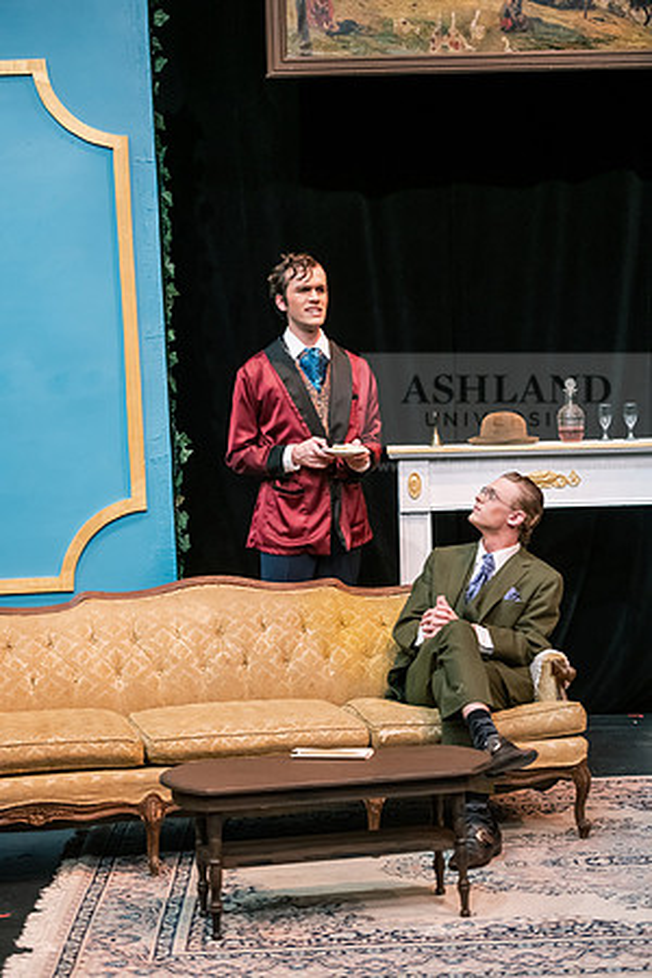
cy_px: 489
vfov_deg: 24.8
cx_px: 326
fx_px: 2227
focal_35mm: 82
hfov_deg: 16.7
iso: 3200
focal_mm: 82
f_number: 3.2
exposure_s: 1/200
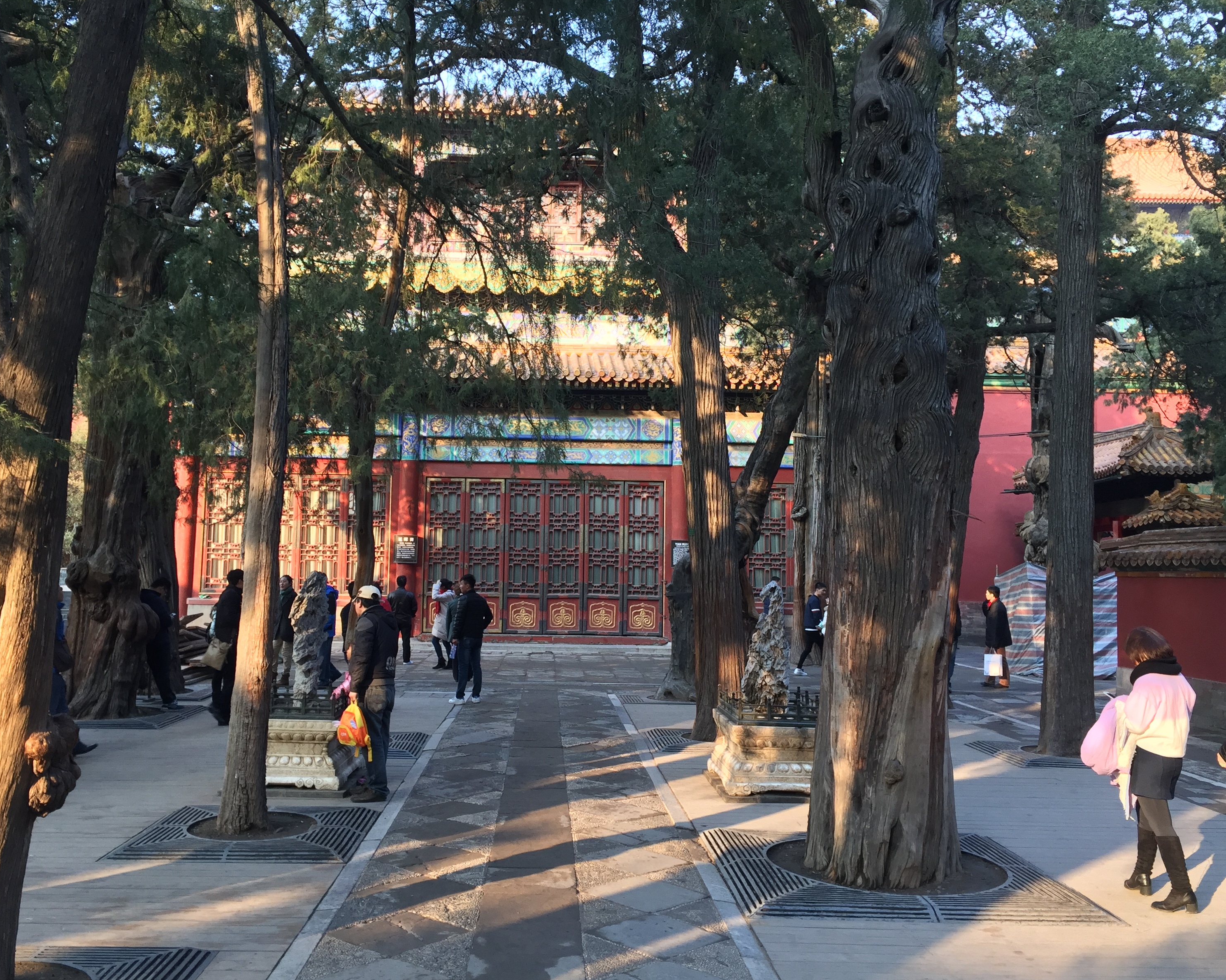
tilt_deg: +5.1
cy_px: 492
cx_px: 567
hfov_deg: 57.1
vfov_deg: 47.1
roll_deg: -0.7
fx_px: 1125
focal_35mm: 31
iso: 50
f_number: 2.2
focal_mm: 4.15
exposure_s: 1/100
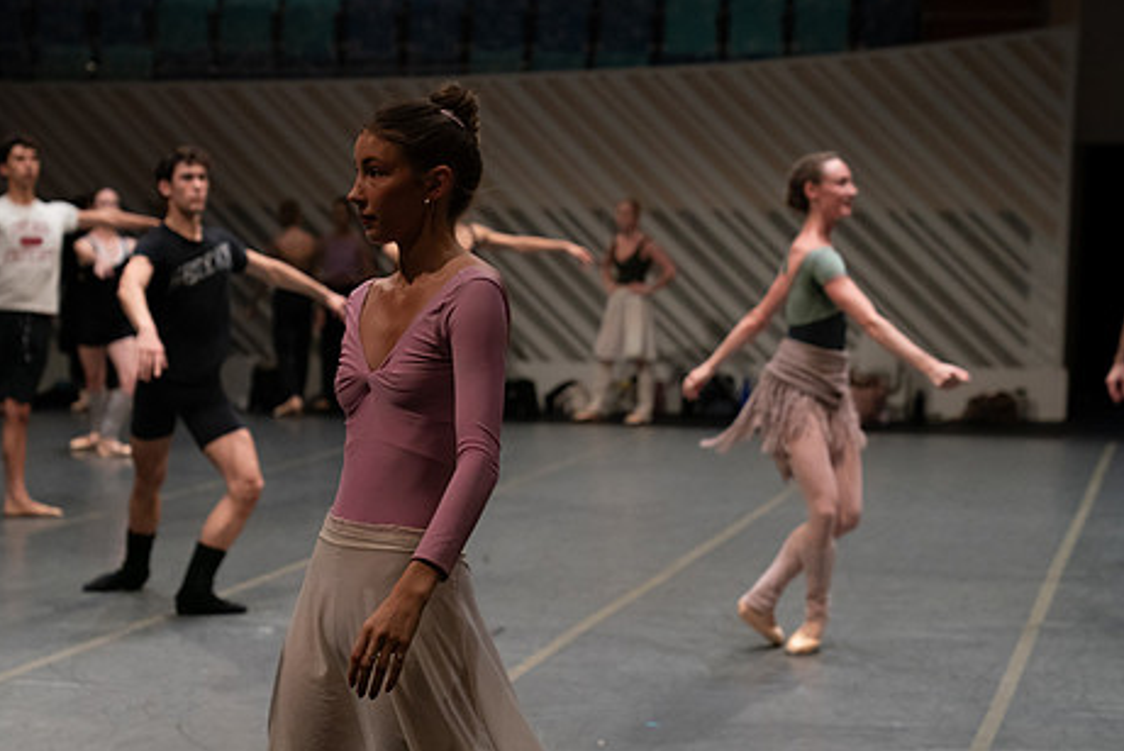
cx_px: 446
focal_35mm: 88
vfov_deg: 15.5
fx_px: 2749
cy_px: 445
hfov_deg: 23.1
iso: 3200
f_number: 4
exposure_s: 1/400
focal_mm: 70
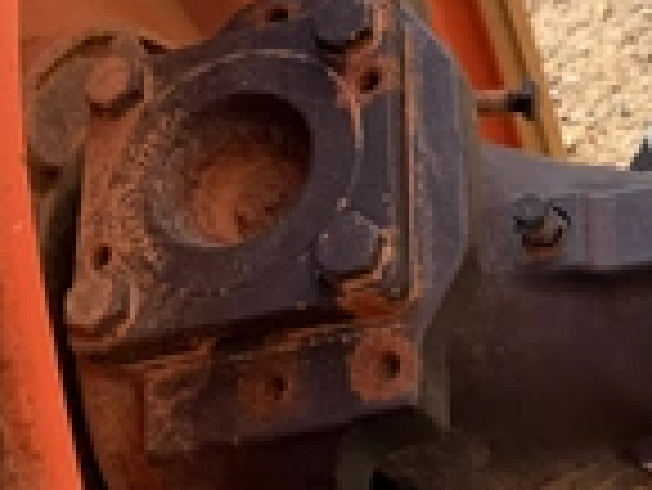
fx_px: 1244
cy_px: 319
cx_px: 432
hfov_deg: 29.2
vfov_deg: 22.2
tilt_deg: -60.0
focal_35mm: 66
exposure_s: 1/1091
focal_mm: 6.76
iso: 80
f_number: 1.78
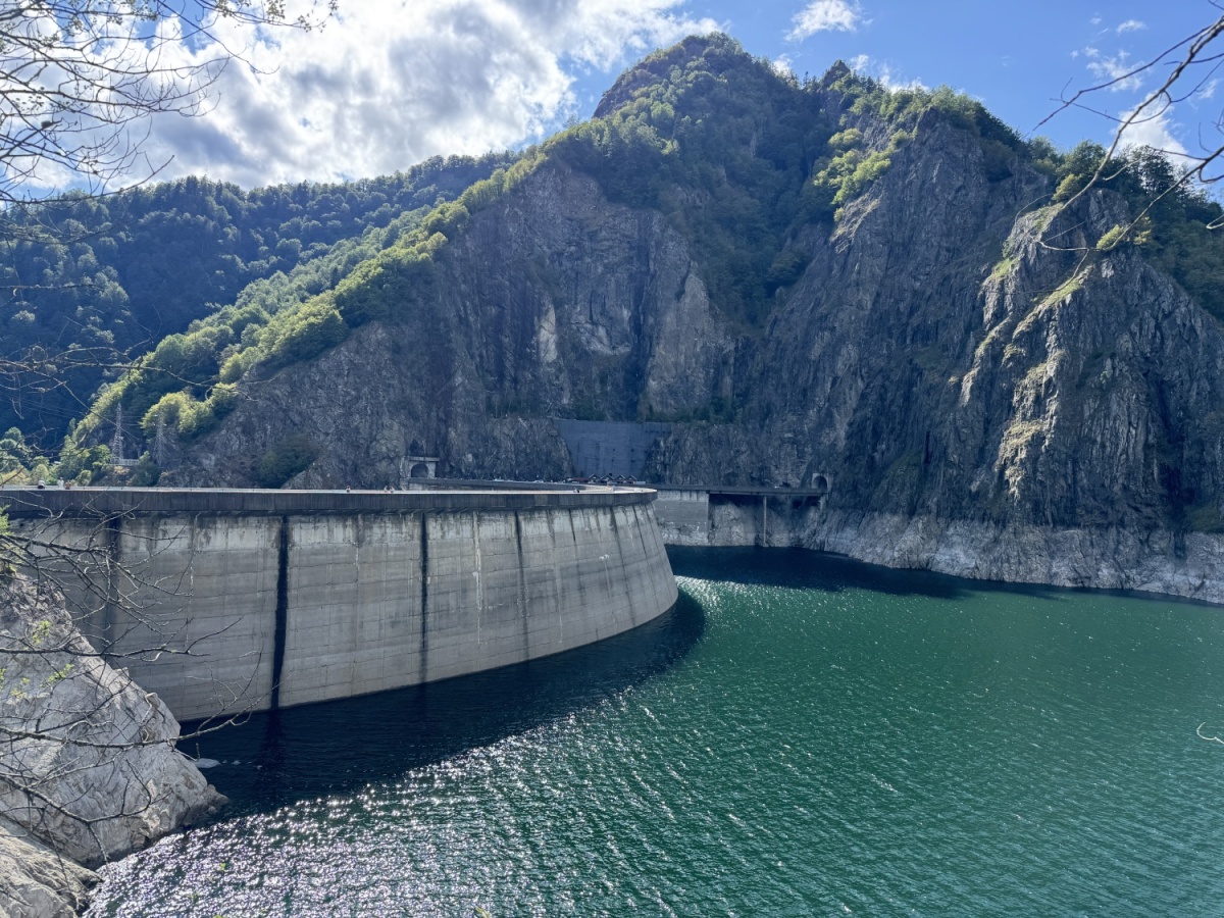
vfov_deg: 56.8
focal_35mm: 24
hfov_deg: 71.6
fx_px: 849
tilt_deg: +1.9
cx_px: 612
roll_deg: -0.6
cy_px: 459
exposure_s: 1/1524
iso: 80
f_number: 1.78
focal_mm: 6.76
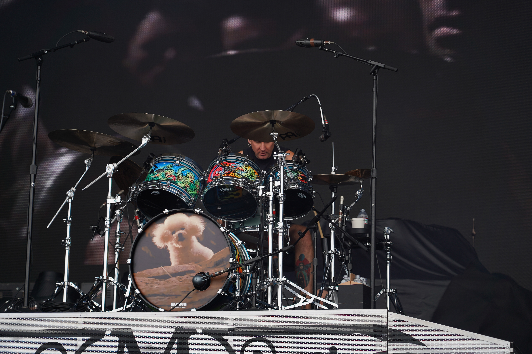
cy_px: 177
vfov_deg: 13.0
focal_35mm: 105
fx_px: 1552
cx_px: 266
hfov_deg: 19.5
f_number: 4.5
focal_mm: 105
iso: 100
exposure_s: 1/160
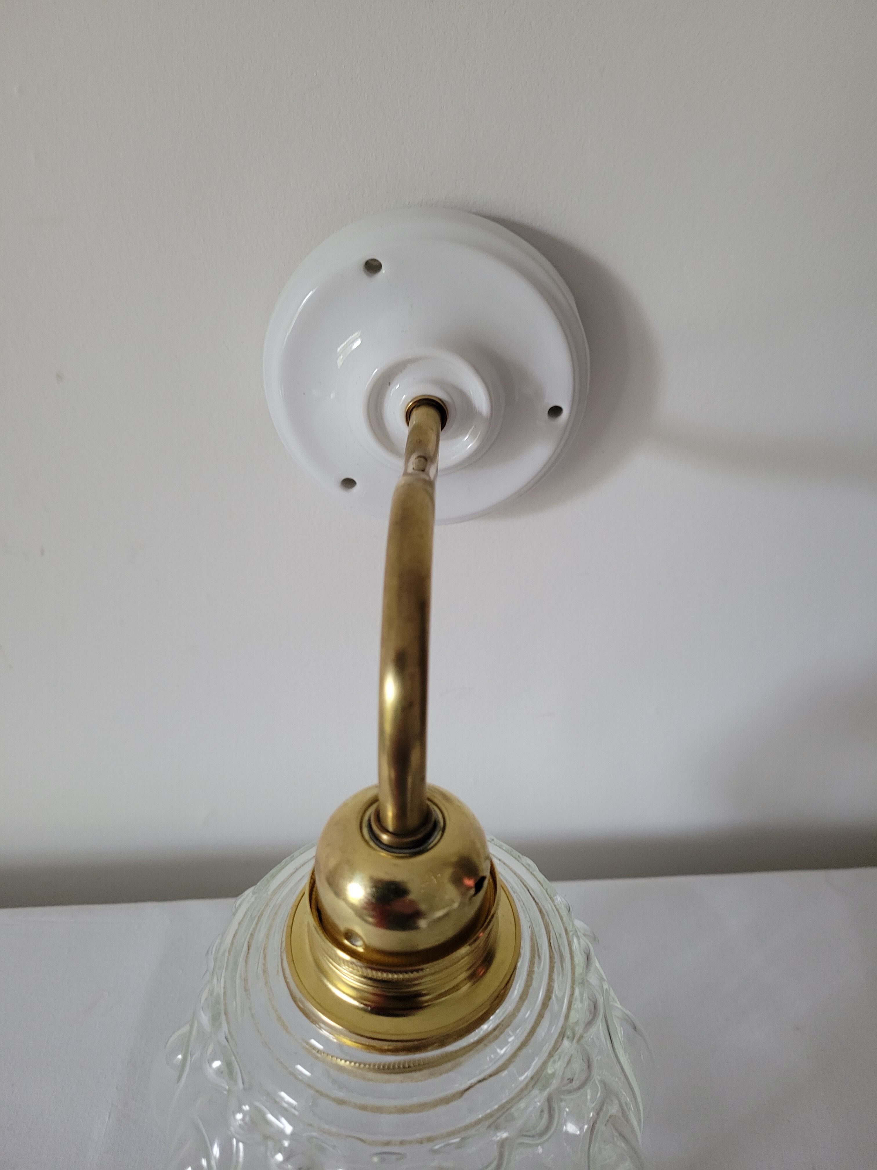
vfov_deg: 67.3
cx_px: 438
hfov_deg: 53.1
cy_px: 585
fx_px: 878
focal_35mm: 26
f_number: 1.8
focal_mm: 5.4
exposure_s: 1/50
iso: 400
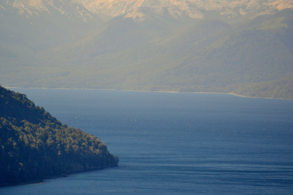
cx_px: 126
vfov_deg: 3.7
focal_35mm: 374
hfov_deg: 5.5
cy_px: 87
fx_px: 3043
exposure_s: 1/800
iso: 800
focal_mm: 200
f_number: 5.6
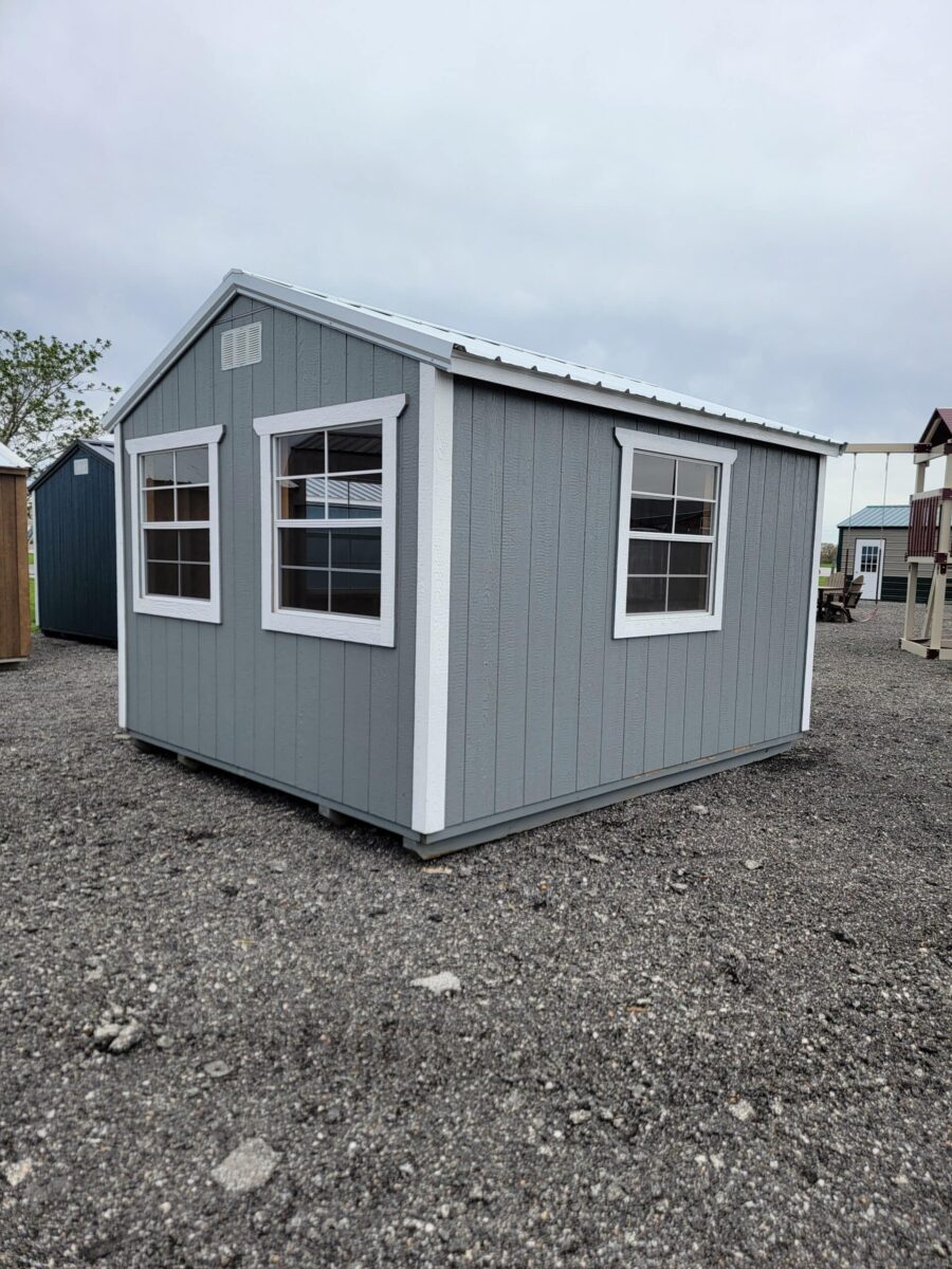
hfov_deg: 56.8
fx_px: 880
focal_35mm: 24
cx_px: 476
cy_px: 634
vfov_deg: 71.6
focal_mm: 6.7
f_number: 1.8
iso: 16
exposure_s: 1/490
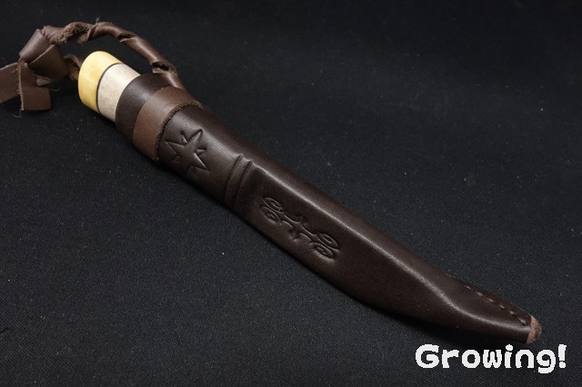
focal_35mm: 28
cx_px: 291
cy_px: 194
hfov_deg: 65.5
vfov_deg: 46.4
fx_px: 452
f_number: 7.1
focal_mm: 10.4
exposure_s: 1/30
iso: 640
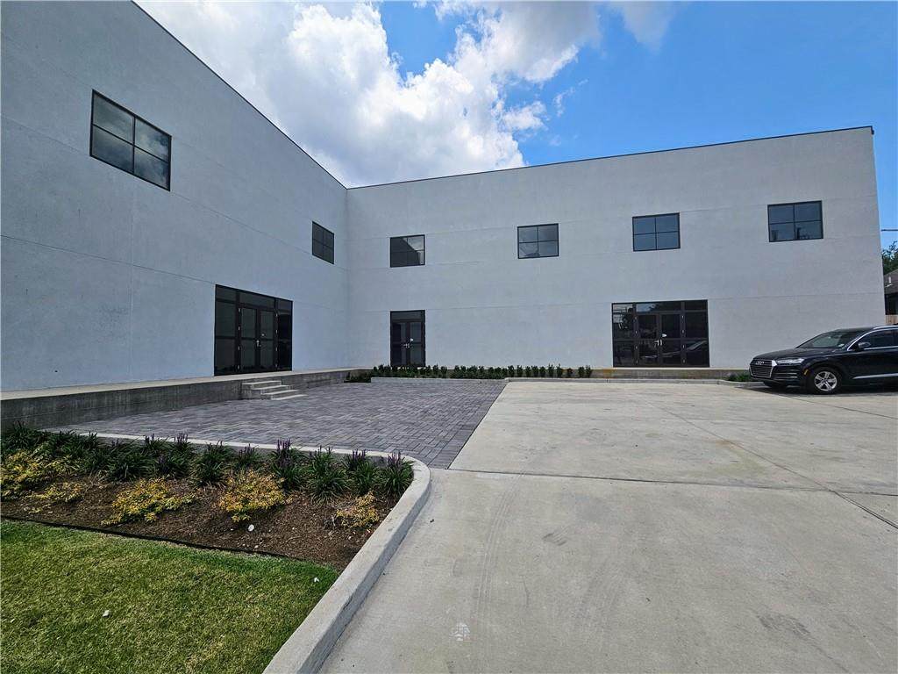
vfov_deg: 89.9
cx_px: 449
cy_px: 337
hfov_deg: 106.2
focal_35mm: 13
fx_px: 337
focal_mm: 2.2
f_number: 2.2
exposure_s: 1/2730
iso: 50
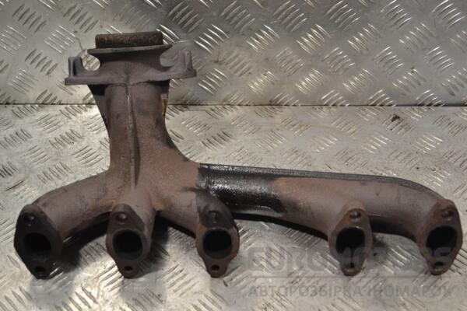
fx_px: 662
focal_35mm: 51
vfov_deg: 26.5
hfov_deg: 38.9
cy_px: 156
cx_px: 234
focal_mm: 34
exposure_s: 1/100
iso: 400
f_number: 5
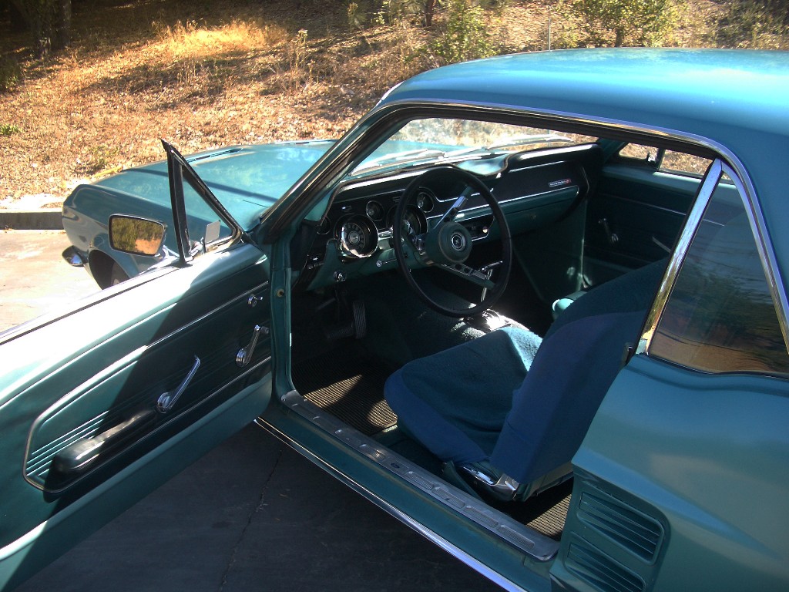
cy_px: 296
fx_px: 798
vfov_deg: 40.7
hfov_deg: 52.6
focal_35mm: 35
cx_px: 394
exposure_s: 1/250
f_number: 2.6
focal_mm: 5.8
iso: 50
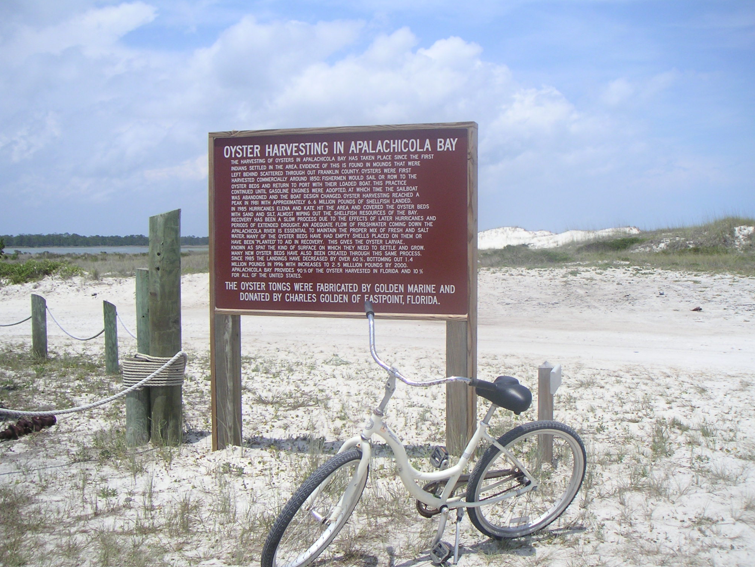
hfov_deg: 47.9
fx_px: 851
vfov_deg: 36.8
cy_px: 284
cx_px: 380
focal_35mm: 39
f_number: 6.7
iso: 50
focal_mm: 6
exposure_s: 1/1000
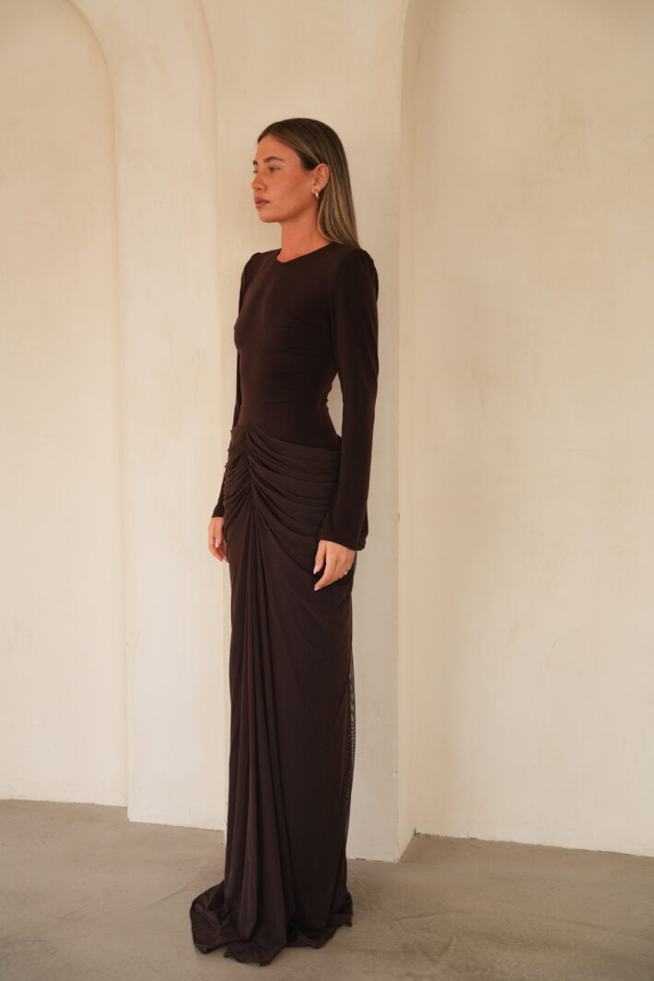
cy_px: 490
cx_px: 327
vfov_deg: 40.0
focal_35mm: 50
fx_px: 1349
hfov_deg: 27.3
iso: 500
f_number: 5
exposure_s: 1/100
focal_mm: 49.5
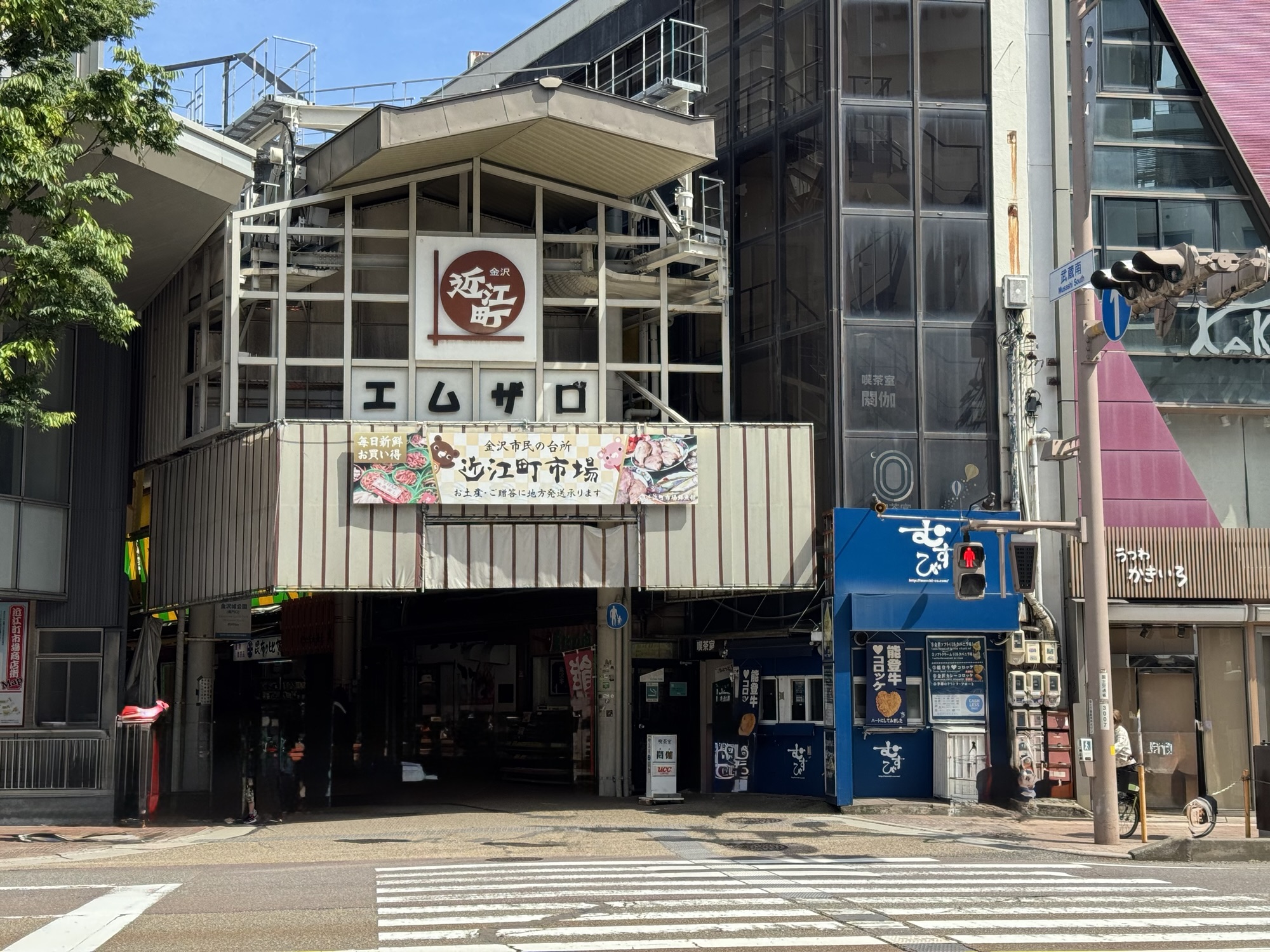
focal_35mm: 48
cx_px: 635
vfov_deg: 30.3
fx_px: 1761
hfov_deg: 39.7
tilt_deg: +7.2
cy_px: 476
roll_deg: +0.8
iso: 64
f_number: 1.78
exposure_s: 1/2611
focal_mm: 6.76
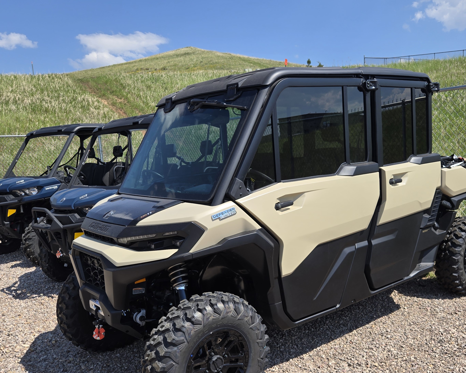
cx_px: 292
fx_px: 455
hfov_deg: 53.6
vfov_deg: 44.1
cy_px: 237
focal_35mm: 33
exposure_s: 1/1814
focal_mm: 5.4
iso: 25
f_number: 1.8
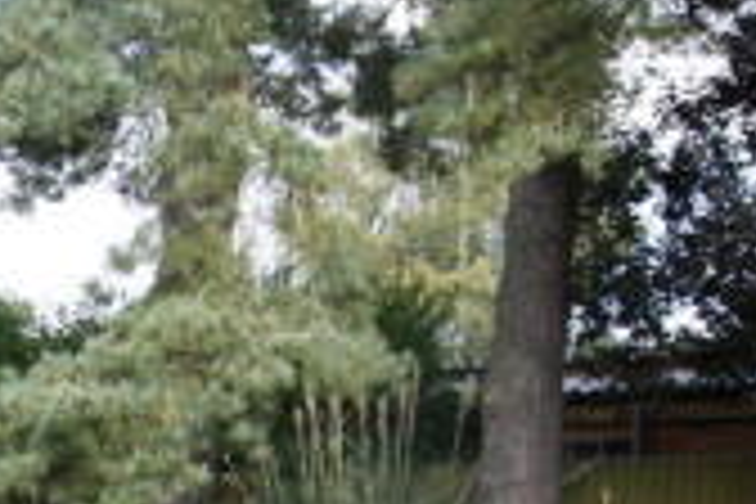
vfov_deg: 8.8
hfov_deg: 12.9
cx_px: -344
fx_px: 3192
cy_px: 749
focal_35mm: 152
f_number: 9
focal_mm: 26
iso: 100
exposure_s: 1/80
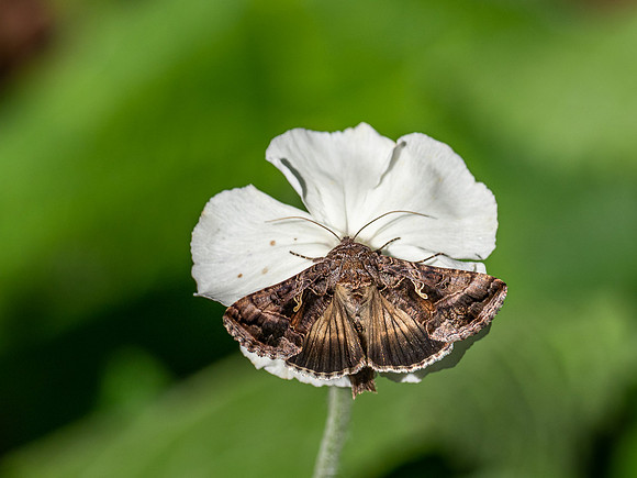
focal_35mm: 945
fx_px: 17393
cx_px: 390
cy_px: 303
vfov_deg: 1.6
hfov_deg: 2.1
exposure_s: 1/640
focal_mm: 300
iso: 200
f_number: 6.3
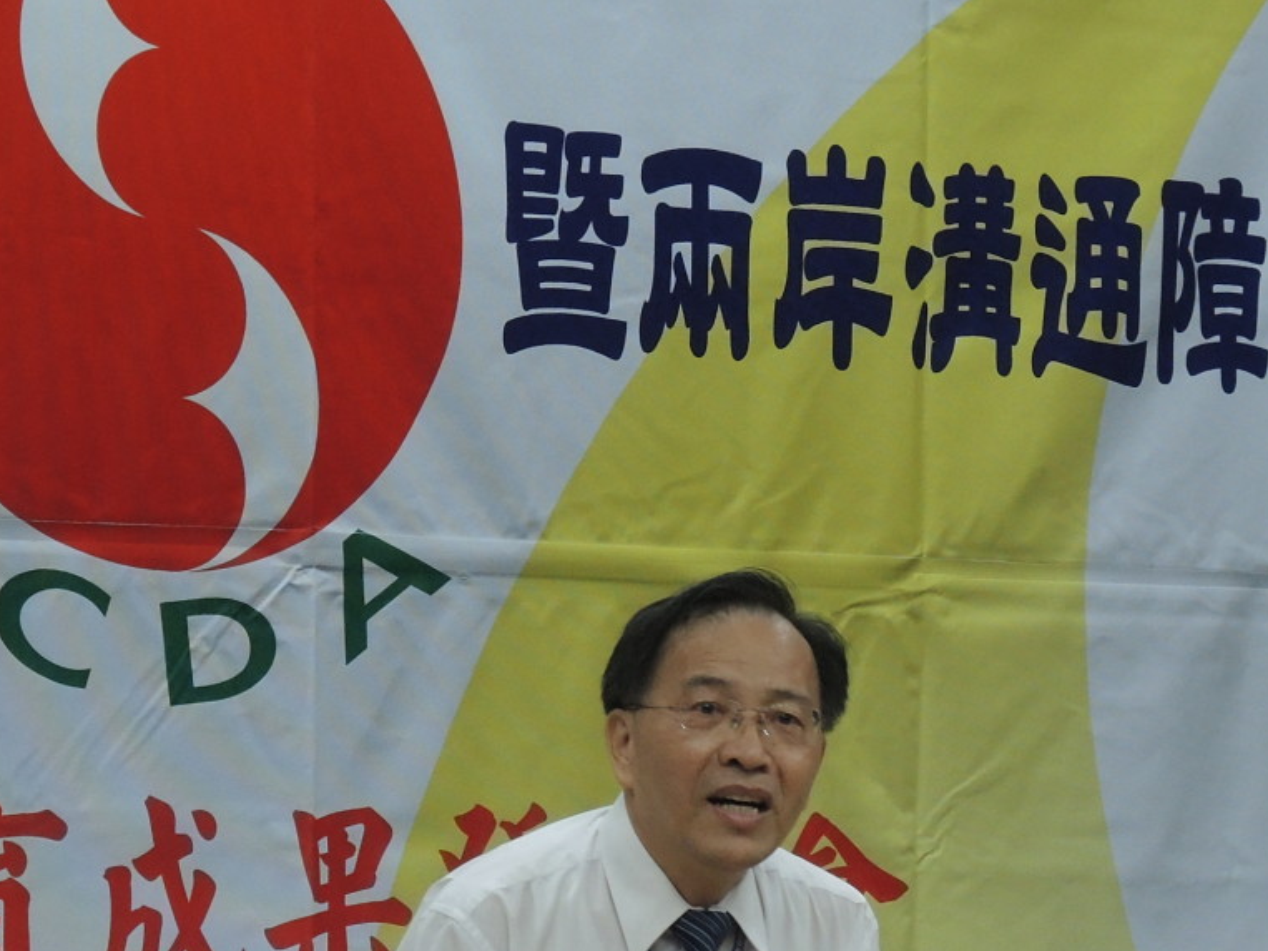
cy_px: 677
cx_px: 680
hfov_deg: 7.0
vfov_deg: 5.3
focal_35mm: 282
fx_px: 10328
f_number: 3.5
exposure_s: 1/60
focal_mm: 22.1
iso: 320
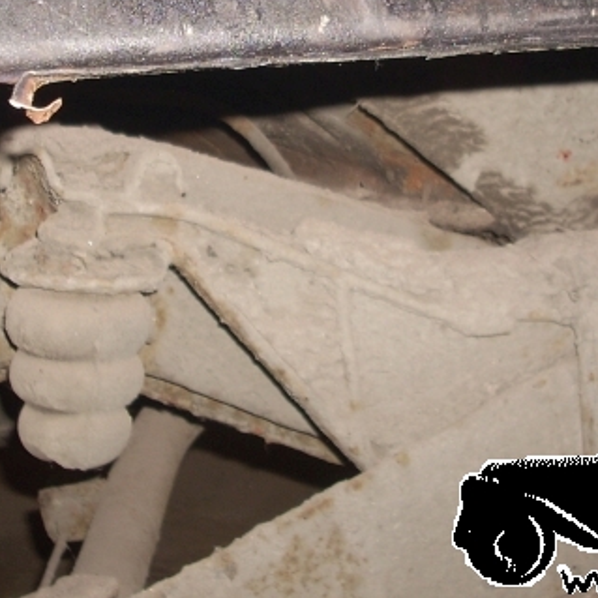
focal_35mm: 77
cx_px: 281
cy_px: 91
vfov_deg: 22.1
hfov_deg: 22.5
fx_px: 1505
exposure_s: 1/60
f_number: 2.8
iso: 64
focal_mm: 6.2
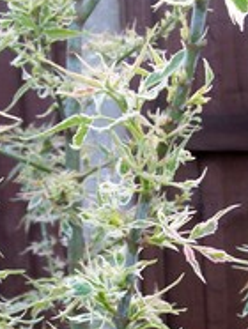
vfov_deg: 22.9
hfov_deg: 17.4
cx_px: 131
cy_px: 207
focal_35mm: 85
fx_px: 810
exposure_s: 1/32
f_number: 2.7
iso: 86
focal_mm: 6
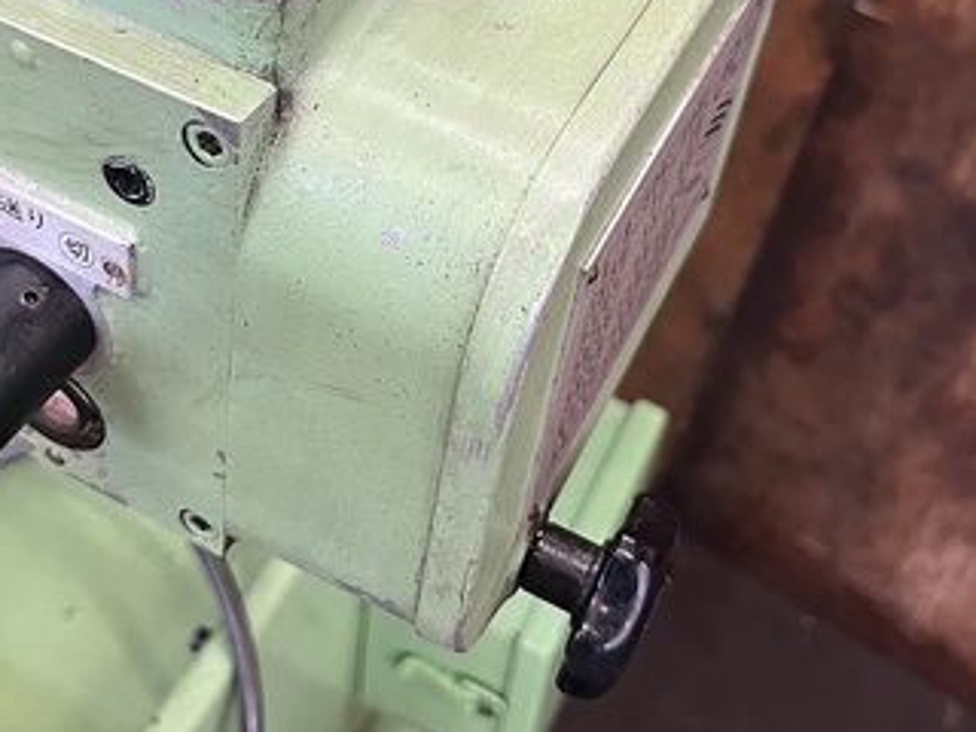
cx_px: 430
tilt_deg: -40.5
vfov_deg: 27.3
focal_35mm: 52
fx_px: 1466
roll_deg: -8.3
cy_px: 107
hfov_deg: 36.8
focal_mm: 5.1
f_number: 1.6
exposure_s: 1/60
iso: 200
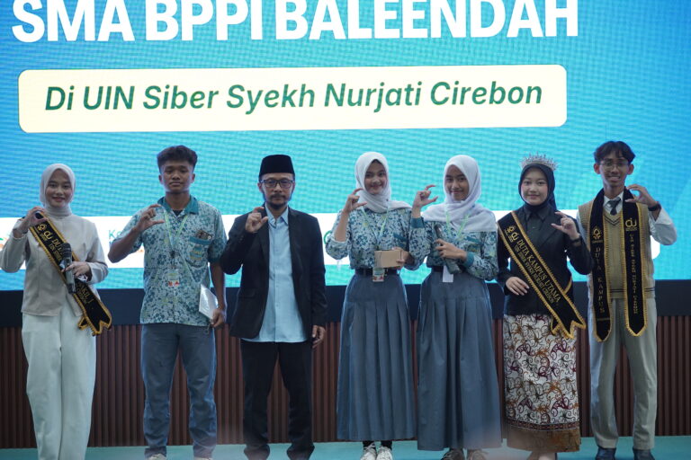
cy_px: 230
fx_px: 1344
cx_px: 346
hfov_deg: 28.8
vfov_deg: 19.5
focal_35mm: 70
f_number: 2.8
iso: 1000
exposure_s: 1/100
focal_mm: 70
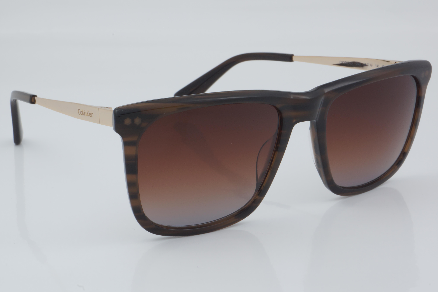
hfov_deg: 27.0
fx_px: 912
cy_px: 146
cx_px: 219
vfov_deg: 18.2
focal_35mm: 75
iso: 100
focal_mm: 50
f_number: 32
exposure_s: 1/4
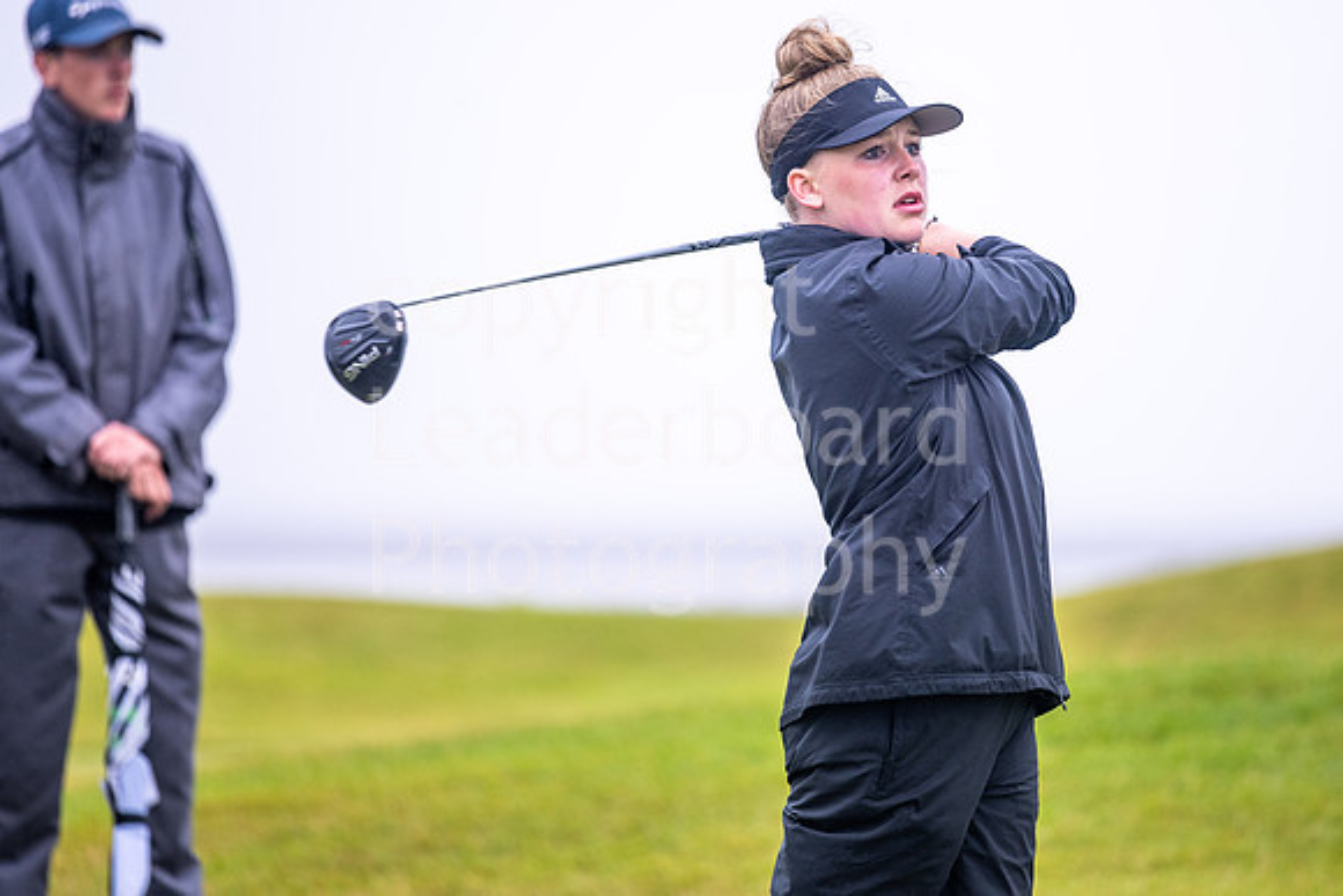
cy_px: 365
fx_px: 13257
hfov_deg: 5.8
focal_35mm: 355
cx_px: 795
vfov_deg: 3.9
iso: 320
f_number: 4.5
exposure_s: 1/640
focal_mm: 300
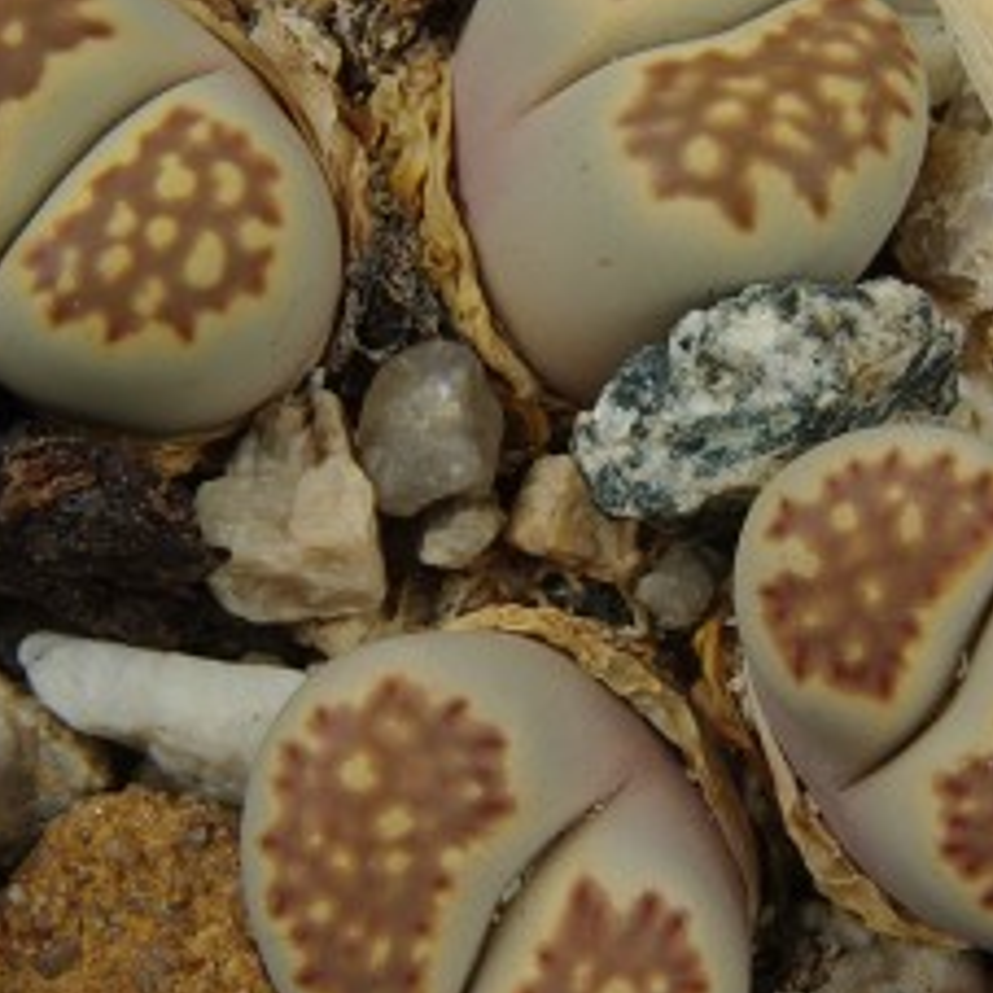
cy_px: 514
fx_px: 6394
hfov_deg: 8.9
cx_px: 696
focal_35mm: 197
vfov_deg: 8.9
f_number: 38
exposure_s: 1/1.43
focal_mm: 70
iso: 100
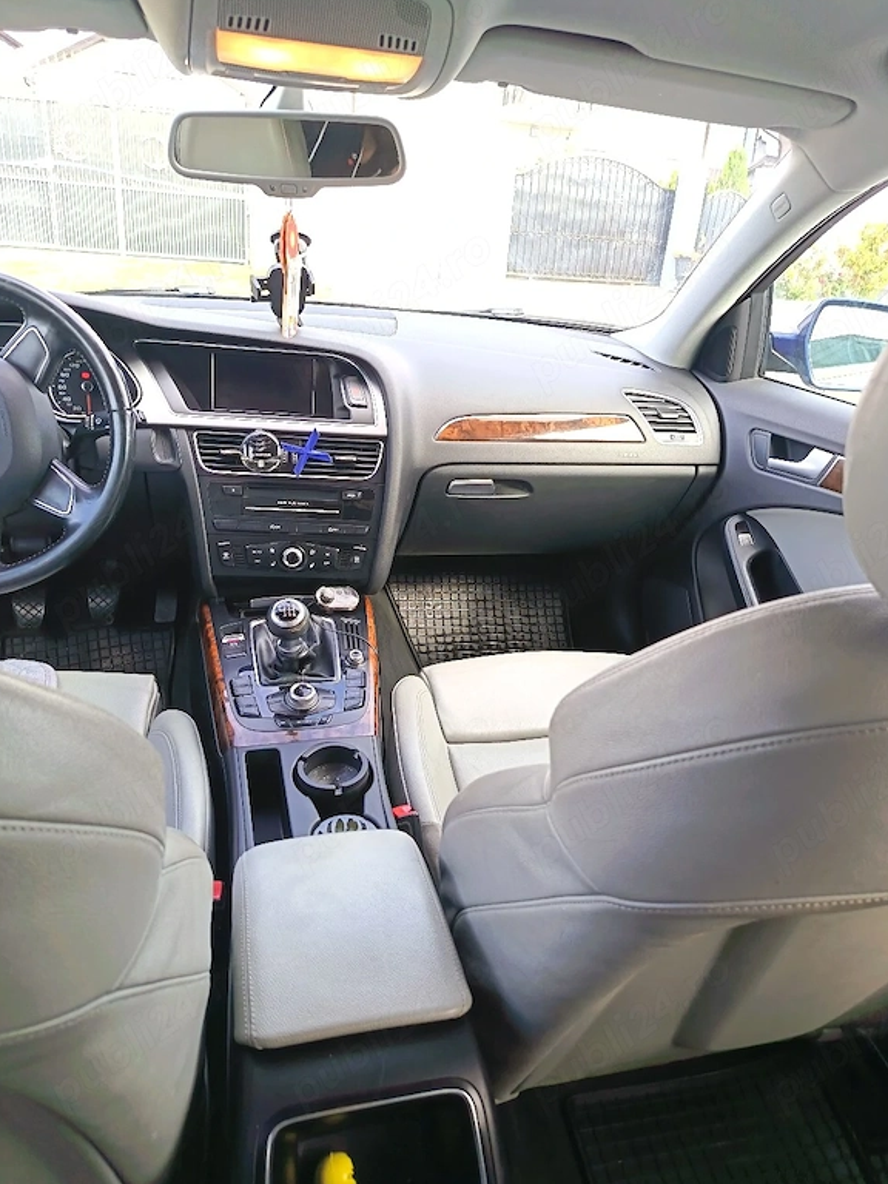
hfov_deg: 54.9
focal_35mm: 25
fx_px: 855
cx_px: 452
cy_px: 587
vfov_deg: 69.4
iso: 276
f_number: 1.75
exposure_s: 1/100
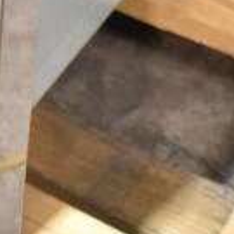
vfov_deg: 9.6
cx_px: -68
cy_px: -173
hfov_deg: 9.9
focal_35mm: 173
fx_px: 1323
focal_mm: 20
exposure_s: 1/60
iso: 1600
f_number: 3.8
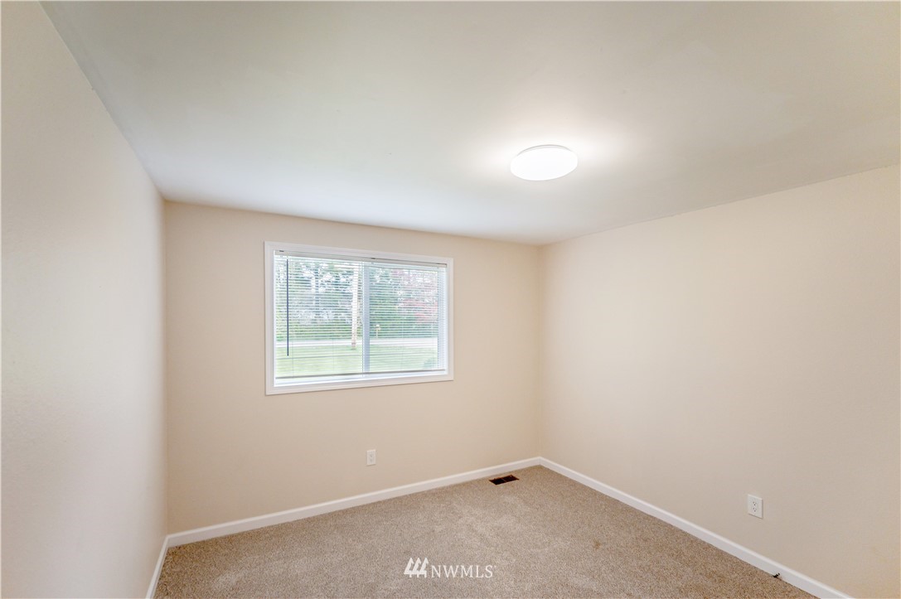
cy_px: 300
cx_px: 450
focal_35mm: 16
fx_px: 388
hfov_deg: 98.6
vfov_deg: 75.4
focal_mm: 15.5
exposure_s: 1/160
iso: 400
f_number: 4
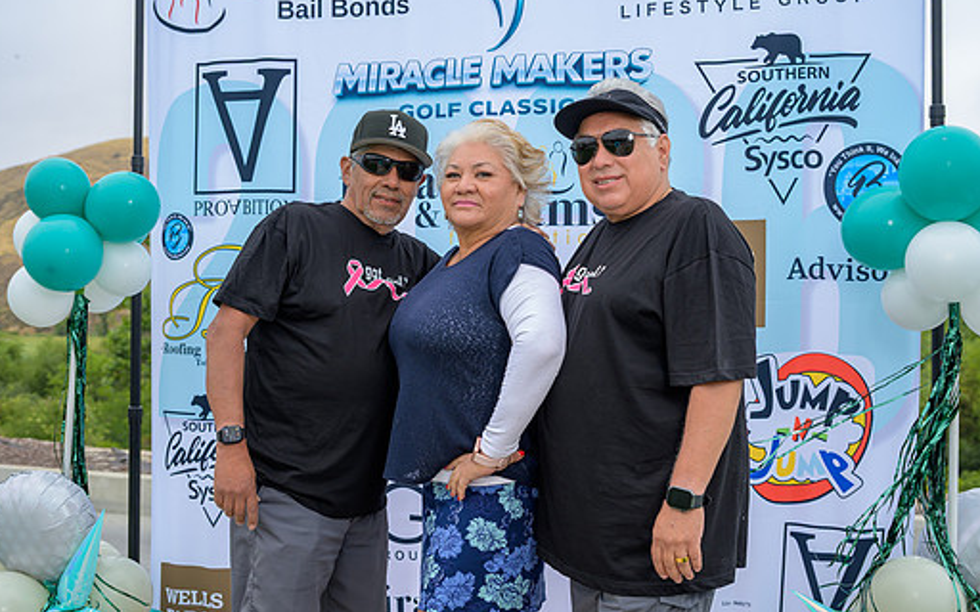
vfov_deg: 28.6
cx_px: 496
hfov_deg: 44.4
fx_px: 1202
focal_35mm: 45
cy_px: 313
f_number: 4
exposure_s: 1/200
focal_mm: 39
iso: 320
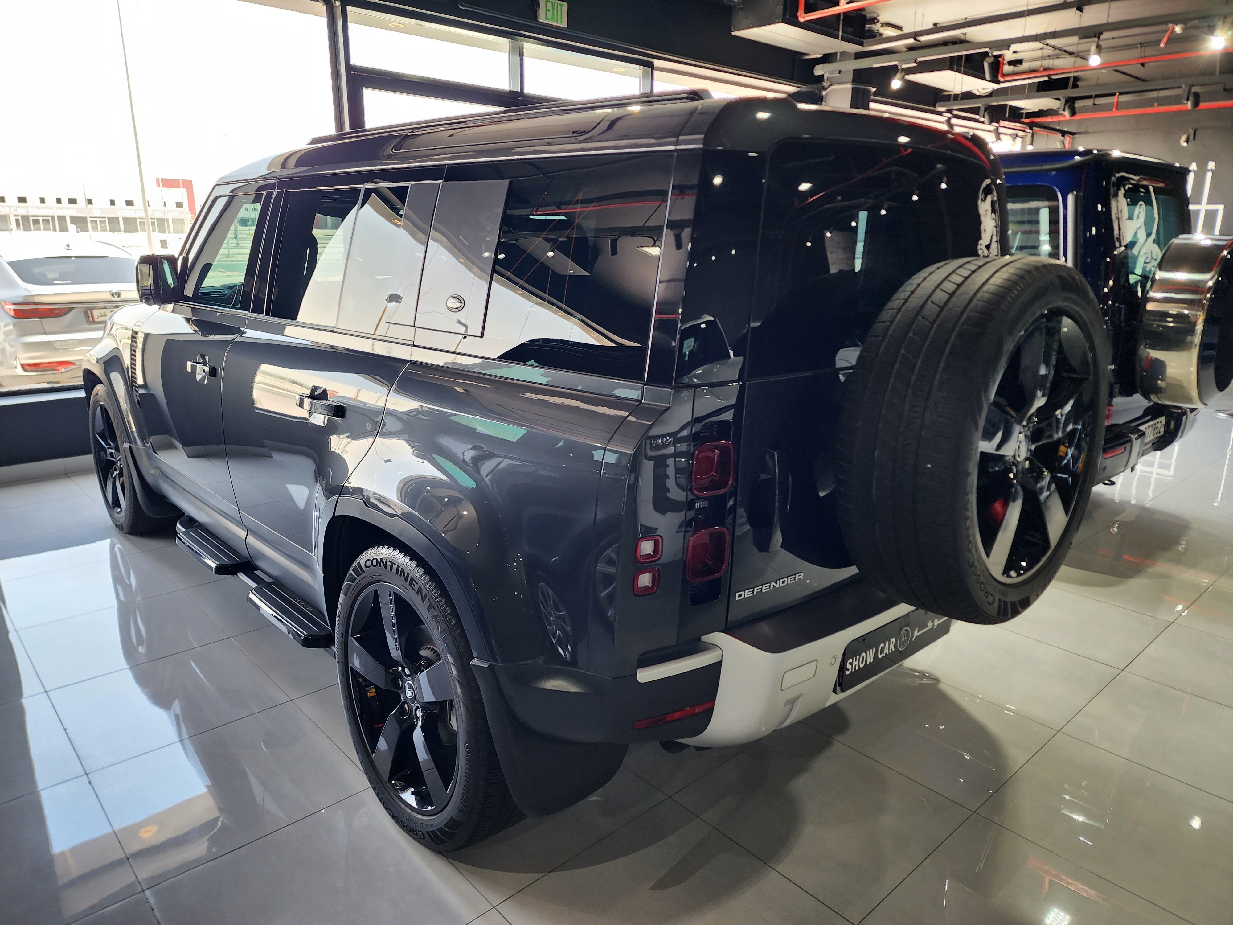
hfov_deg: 73.9
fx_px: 819
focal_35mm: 23
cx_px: 616
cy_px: 462
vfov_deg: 58.9
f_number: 1.8
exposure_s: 1/100
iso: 64
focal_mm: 6.4
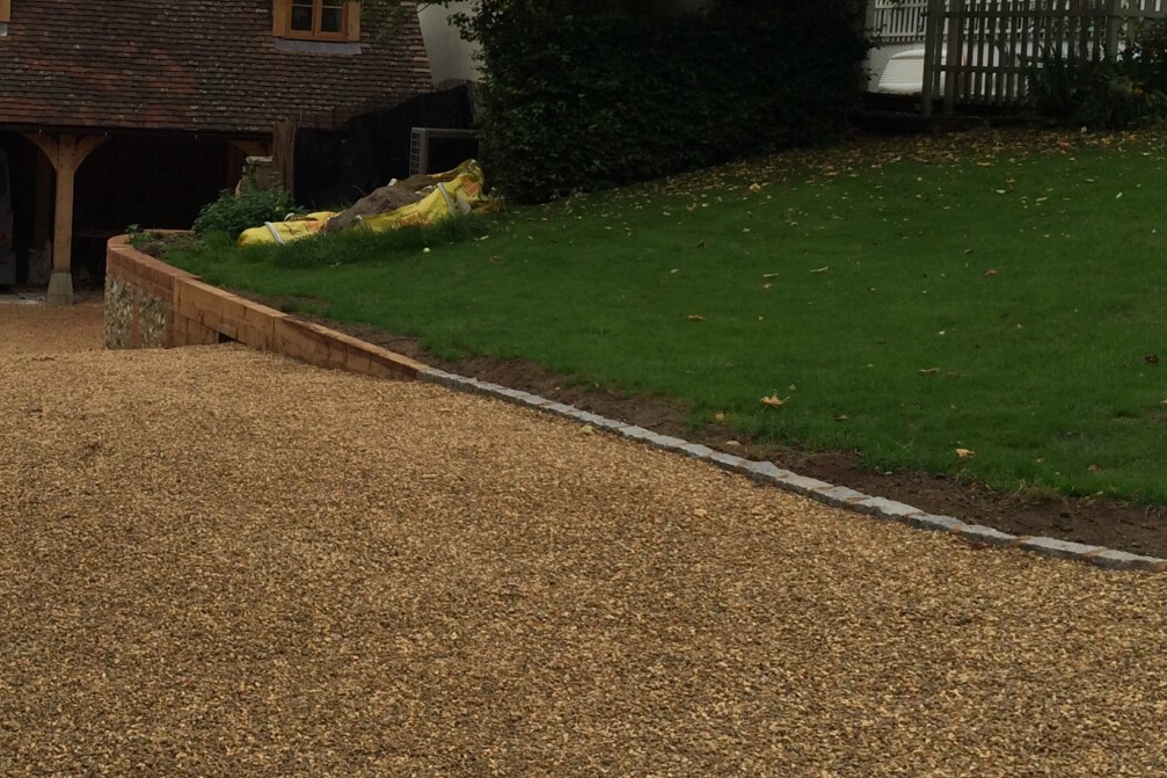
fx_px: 2009
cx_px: 279
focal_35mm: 62
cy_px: 183
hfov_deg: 31.7
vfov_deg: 21.7
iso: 32
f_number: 2.2
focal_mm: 4.12
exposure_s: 1/1325
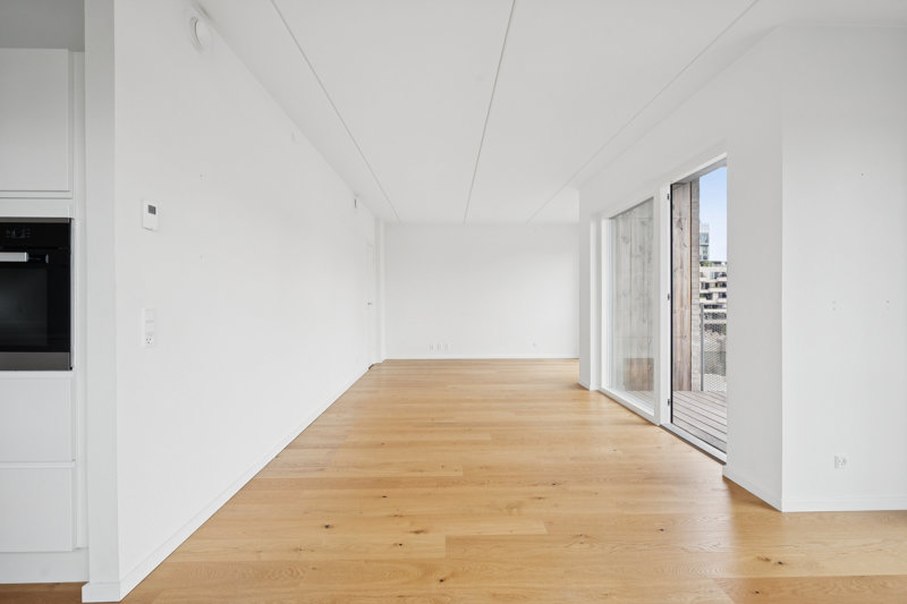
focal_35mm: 16
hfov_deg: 96.7
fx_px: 403
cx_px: 454
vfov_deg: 73.7
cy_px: 302
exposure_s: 1/125
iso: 400
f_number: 7.1
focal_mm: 16
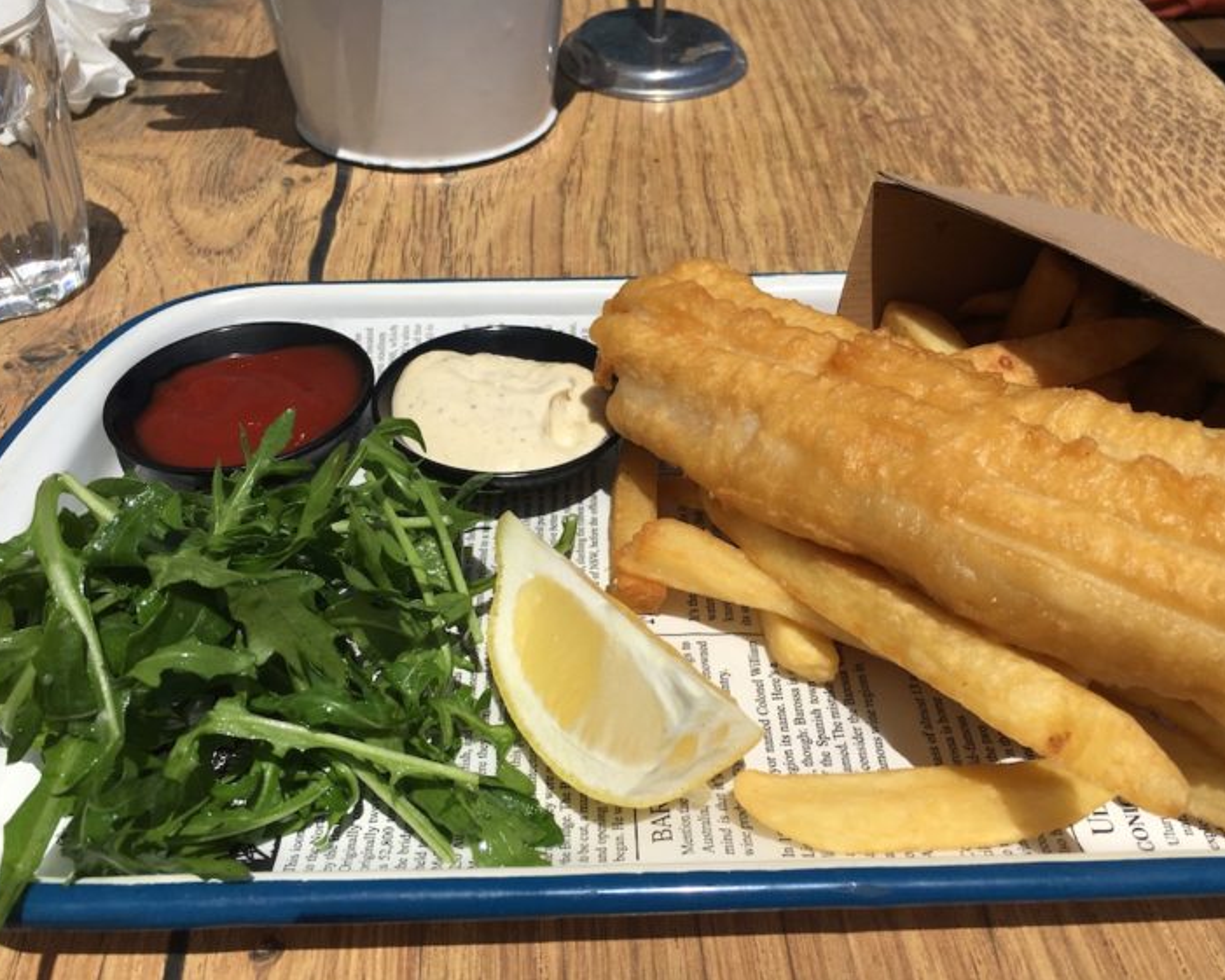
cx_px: 619
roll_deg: -0.2
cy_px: 494
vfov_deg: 47.1
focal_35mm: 31
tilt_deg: -42.1
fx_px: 1124
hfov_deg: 57.2
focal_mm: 4.15
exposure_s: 1/5917
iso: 25
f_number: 2.2
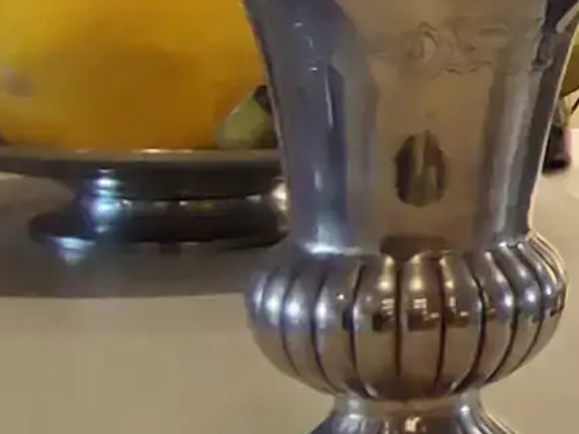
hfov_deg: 12.2
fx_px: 1924
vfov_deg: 12.8
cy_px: 46
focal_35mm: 115
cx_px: 1531
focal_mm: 1.65
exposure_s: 1/120
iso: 92
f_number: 2.2
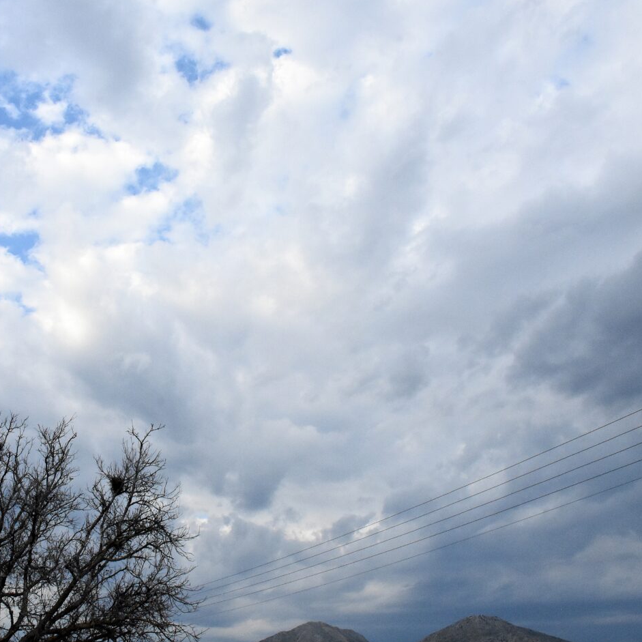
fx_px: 818
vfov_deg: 42.8
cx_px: 190
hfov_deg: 42.0
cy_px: 322
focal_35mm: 39
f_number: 18
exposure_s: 1/1250
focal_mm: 20
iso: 4000
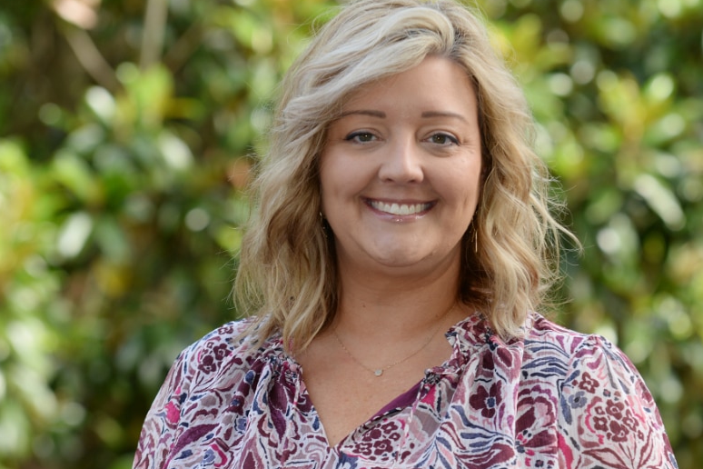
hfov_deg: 8.3
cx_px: 381
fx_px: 4843
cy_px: 292
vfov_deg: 5.5
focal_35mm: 248
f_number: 5
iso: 200
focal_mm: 160
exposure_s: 1/250
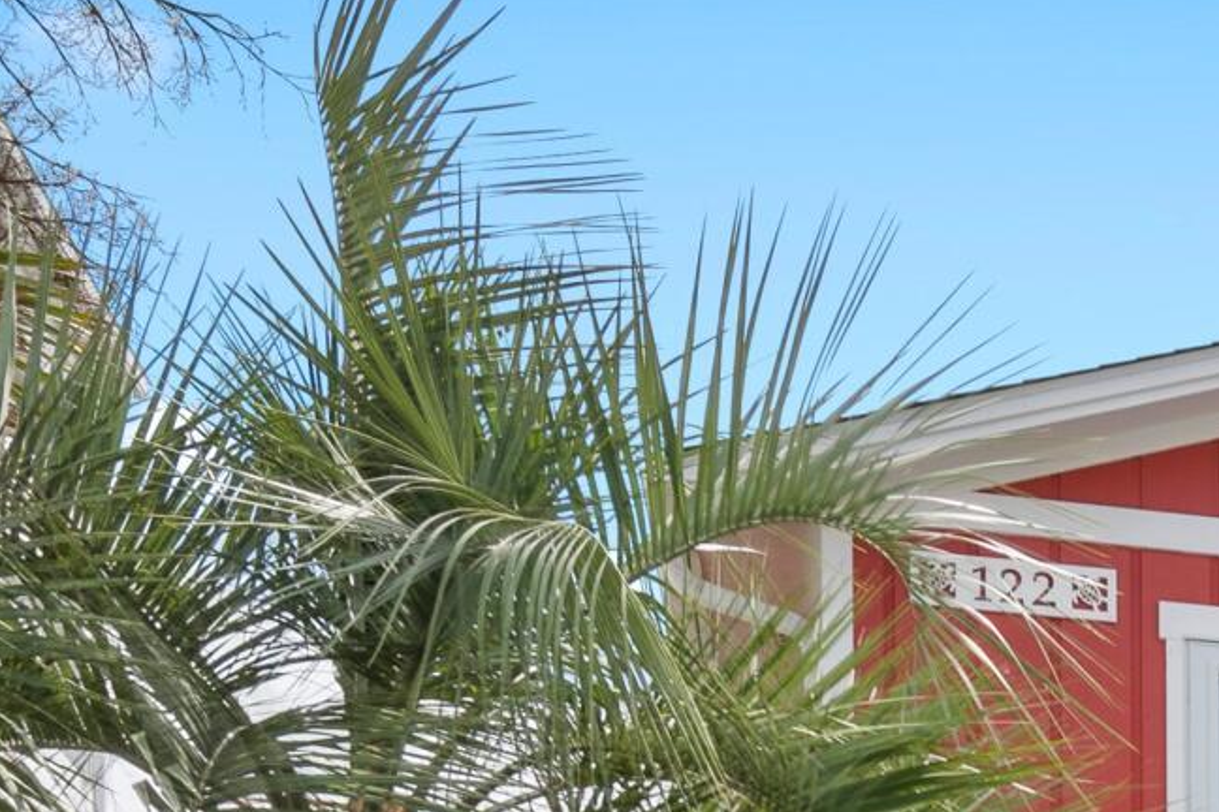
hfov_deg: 20.1
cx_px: 1795
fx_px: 2980
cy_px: 1626
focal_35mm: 88
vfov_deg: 13.4
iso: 100
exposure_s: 1/125
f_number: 5.6
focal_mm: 13
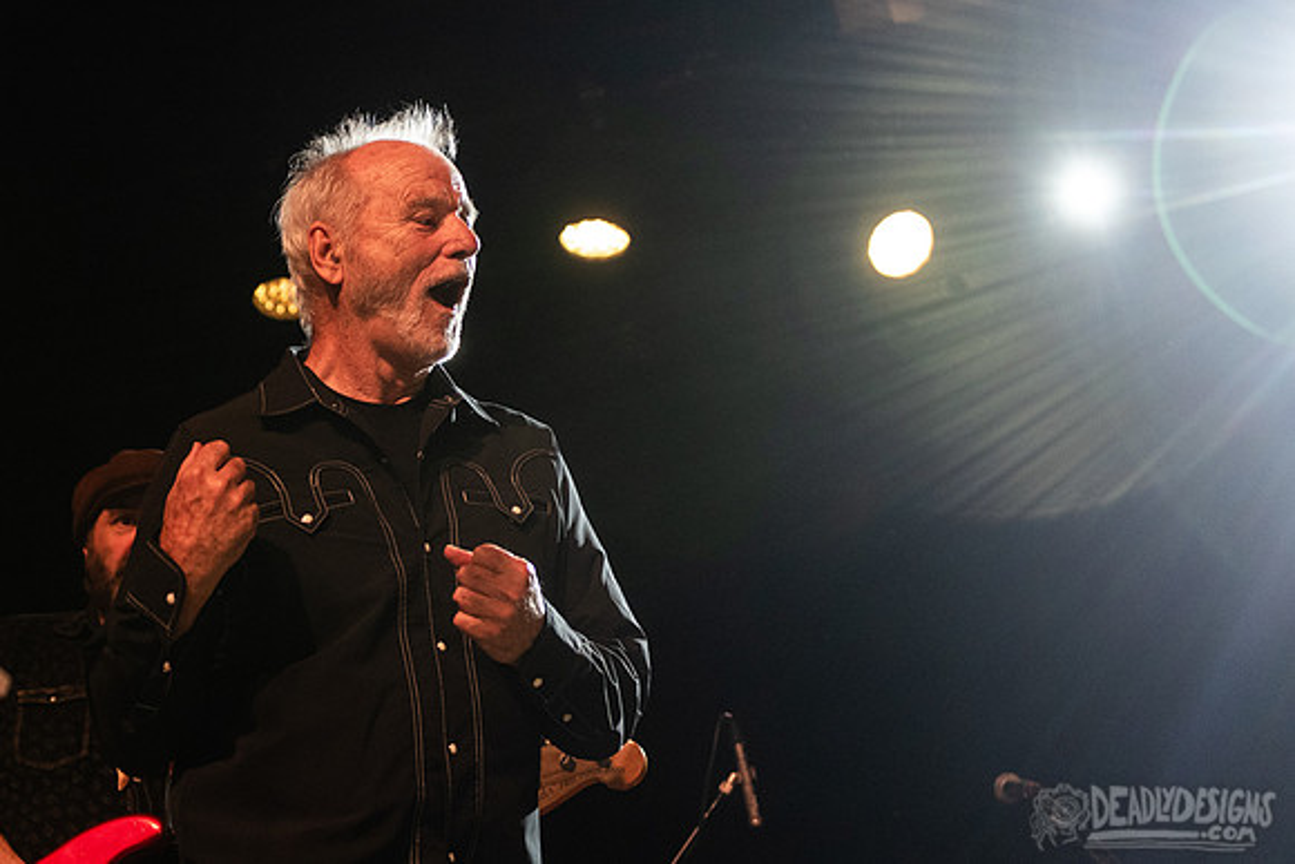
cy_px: 432
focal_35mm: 74
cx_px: 295
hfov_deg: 26.9
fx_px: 2667
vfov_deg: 18.4
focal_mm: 48
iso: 2500
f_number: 3.2
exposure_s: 1/400
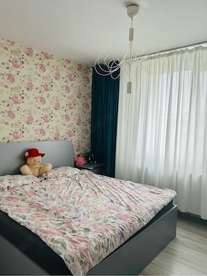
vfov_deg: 67.3
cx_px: 104
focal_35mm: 26
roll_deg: -1.3
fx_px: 207
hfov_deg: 53.1
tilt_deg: -3.5
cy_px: 138
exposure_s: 1/97
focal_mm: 5.7
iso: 125
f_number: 1.5
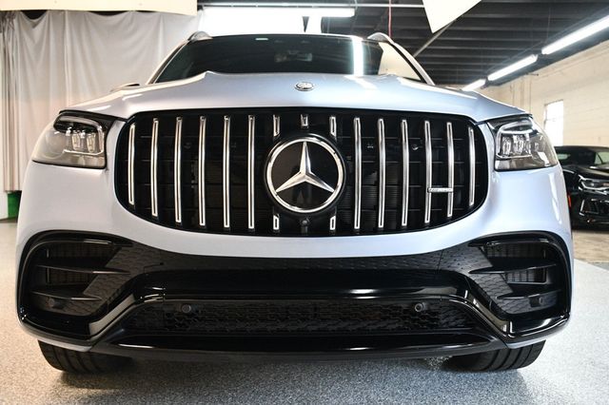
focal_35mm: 34
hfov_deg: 55.8
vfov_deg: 38.8
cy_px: 202
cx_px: 304
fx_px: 575
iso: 3200
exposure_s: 1/125
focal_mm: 23
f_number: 3.8
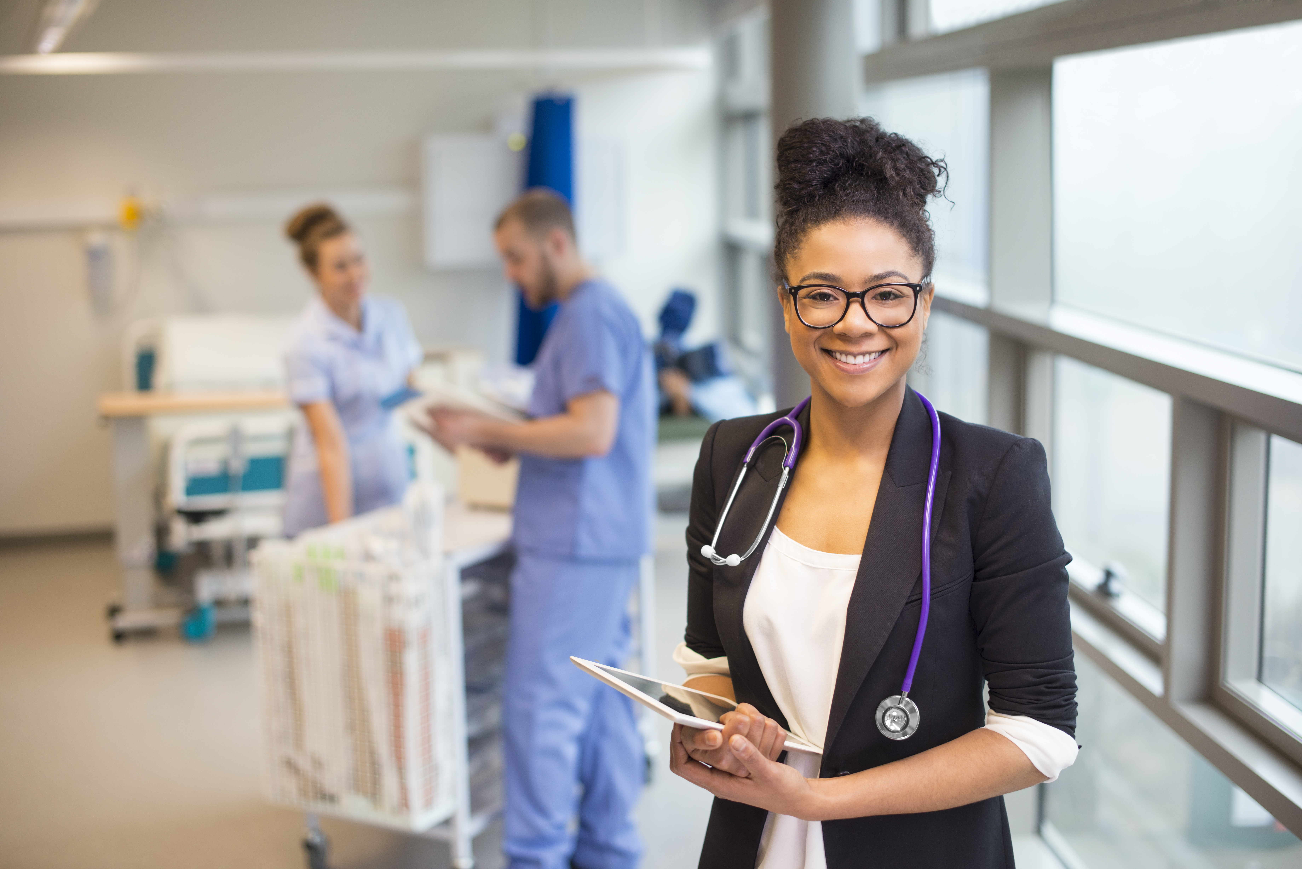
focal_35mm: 50
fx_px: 1809
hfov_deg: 39.6
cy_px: 434
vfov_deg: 27.0
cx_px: 651
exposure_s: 1/320
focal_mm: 50
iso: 640
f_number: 2.5
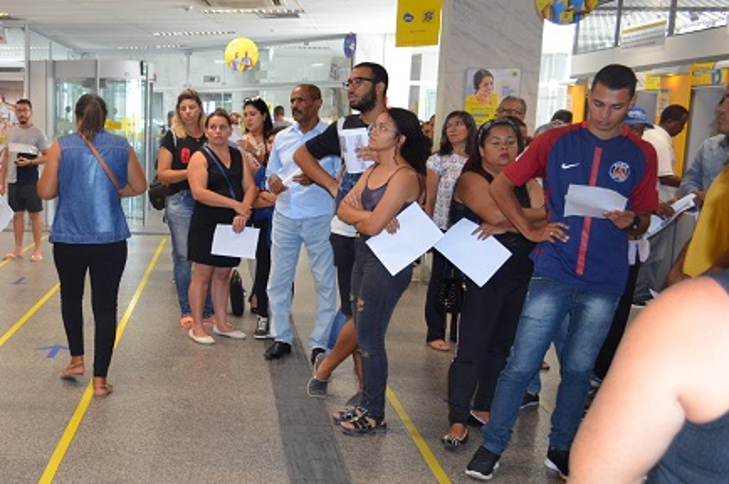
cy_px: 299
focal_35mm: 46
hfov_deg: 40.6
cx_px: 124
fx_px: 930
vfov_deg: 29.1
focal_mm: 18
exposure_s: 1/60
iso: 800
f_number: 3.5
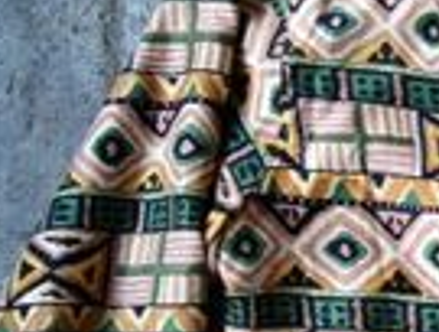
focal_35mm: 124
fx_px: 1577
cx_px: 706
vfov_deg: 12.0
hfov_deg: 14.5
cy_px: 238
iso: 64
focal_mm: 4.28
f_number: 2.4
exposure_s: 1/60
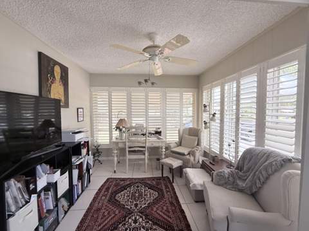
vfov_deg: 85.6
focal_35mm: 14
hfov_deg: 102.1
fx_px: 125
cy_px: 116
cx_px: 154
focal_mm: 2.22
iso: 50
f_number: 2.2
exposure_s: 1/99
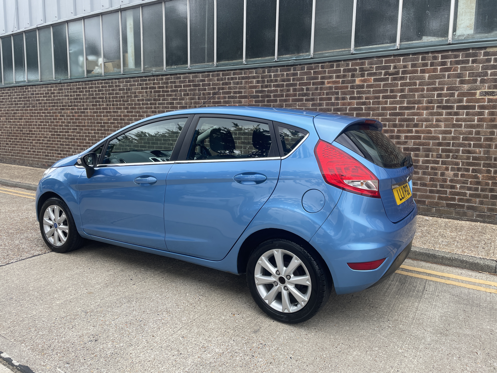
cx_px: 248
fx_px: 373
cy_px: 186
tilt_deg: -8.8
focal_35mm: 26
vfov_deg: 53.1
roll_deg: -0.4
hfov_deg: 67.3
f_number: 1.6
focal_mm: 4.2
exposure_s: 1/1221
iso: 32
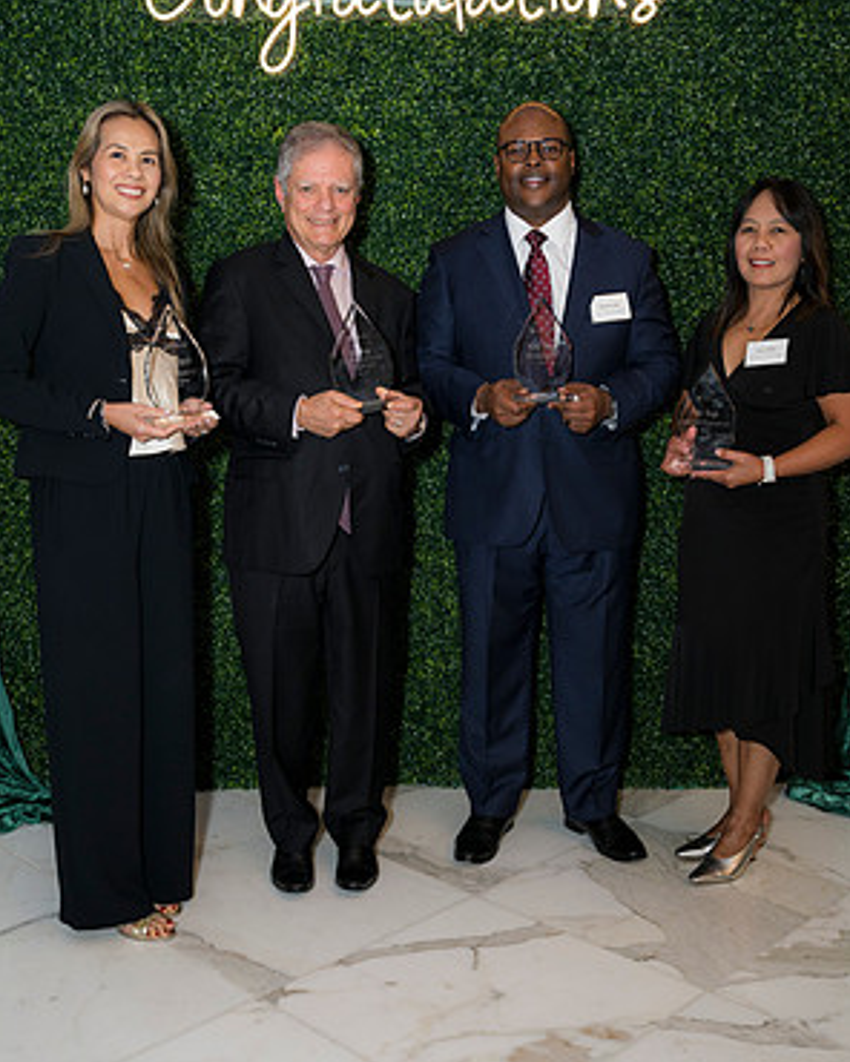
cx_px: 425
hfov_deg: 37.3
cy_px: 537
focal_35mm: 40
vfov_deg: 45.8
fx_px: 1258
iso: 400
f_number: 5
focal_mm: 35
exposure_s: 1/160
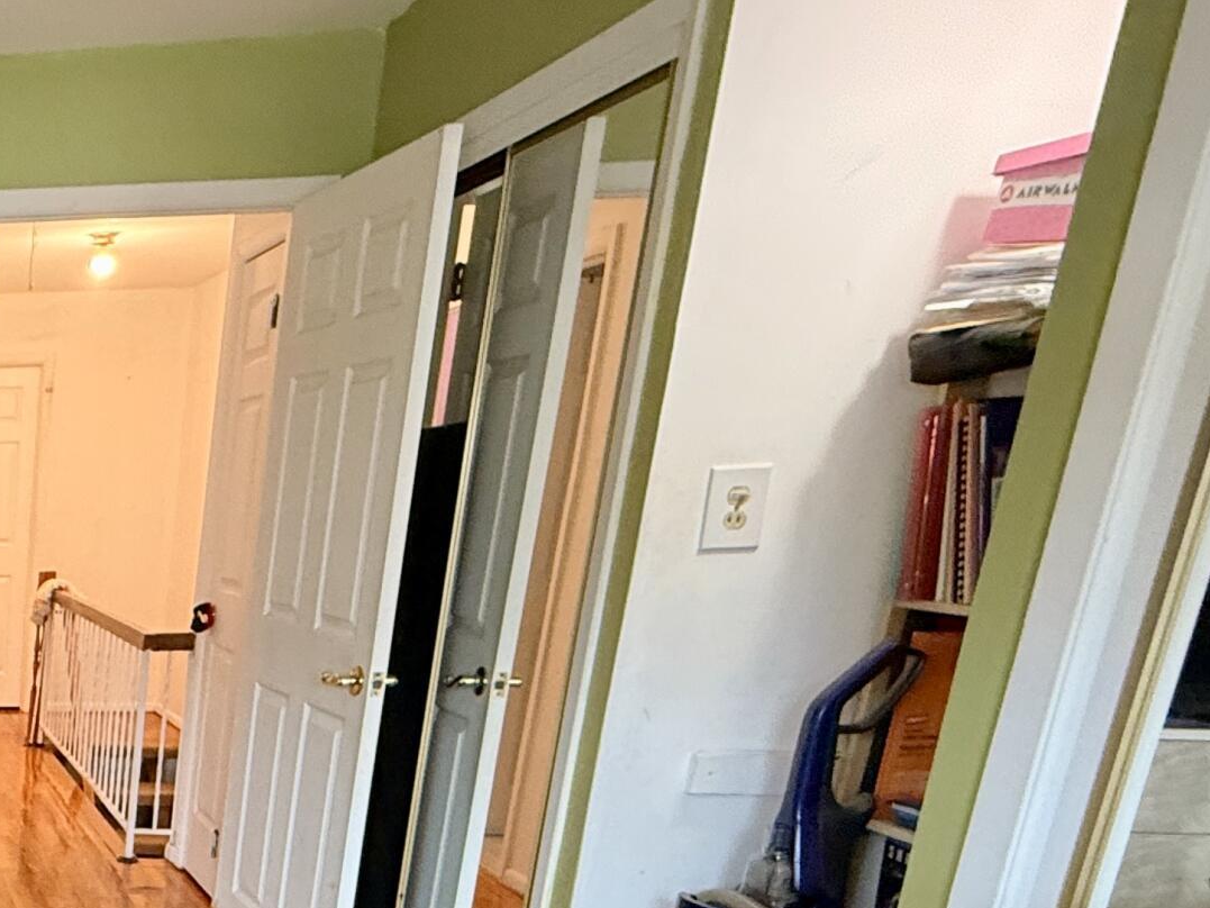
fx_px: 1363
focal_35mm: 39
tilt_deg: -16.0
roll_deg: +1.0
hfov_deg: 35.1
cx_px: -320
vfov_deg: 33.7
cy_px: 904
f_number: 2.2
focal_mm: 2.22
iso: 320
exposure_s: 1/60
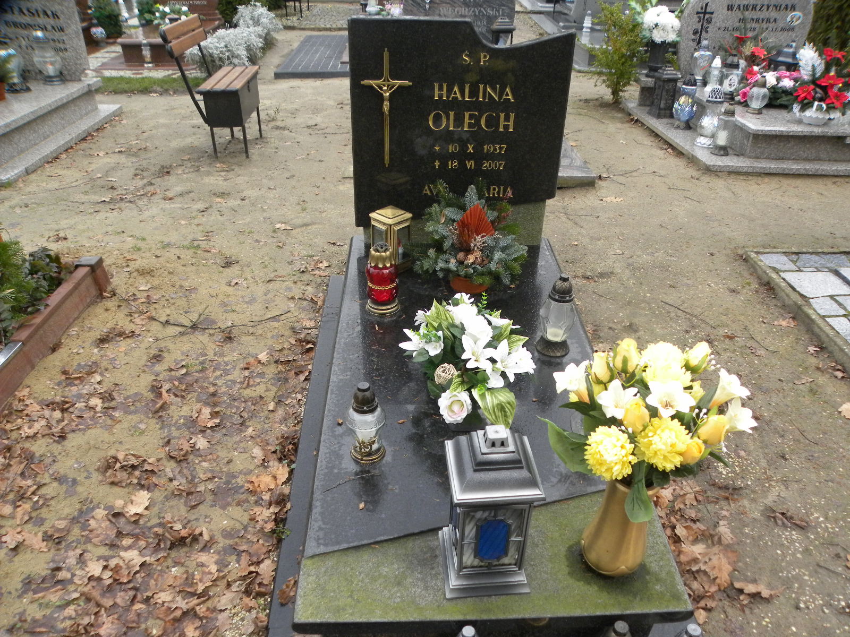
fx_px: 638
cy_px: 318
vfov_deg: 53.1
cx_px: 425
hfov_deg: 67.3
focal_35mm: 26
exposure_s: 1/313
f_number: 2.8
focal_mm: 4.6
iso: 199
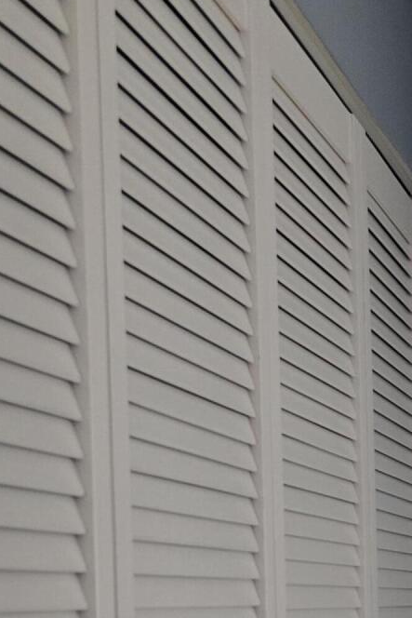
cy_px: 633
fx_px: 1235
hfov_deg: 17.1
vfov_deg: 26.4
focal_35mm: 72
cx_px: 618
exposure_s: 1/120
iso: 640
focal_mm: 6.3
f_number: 1.7
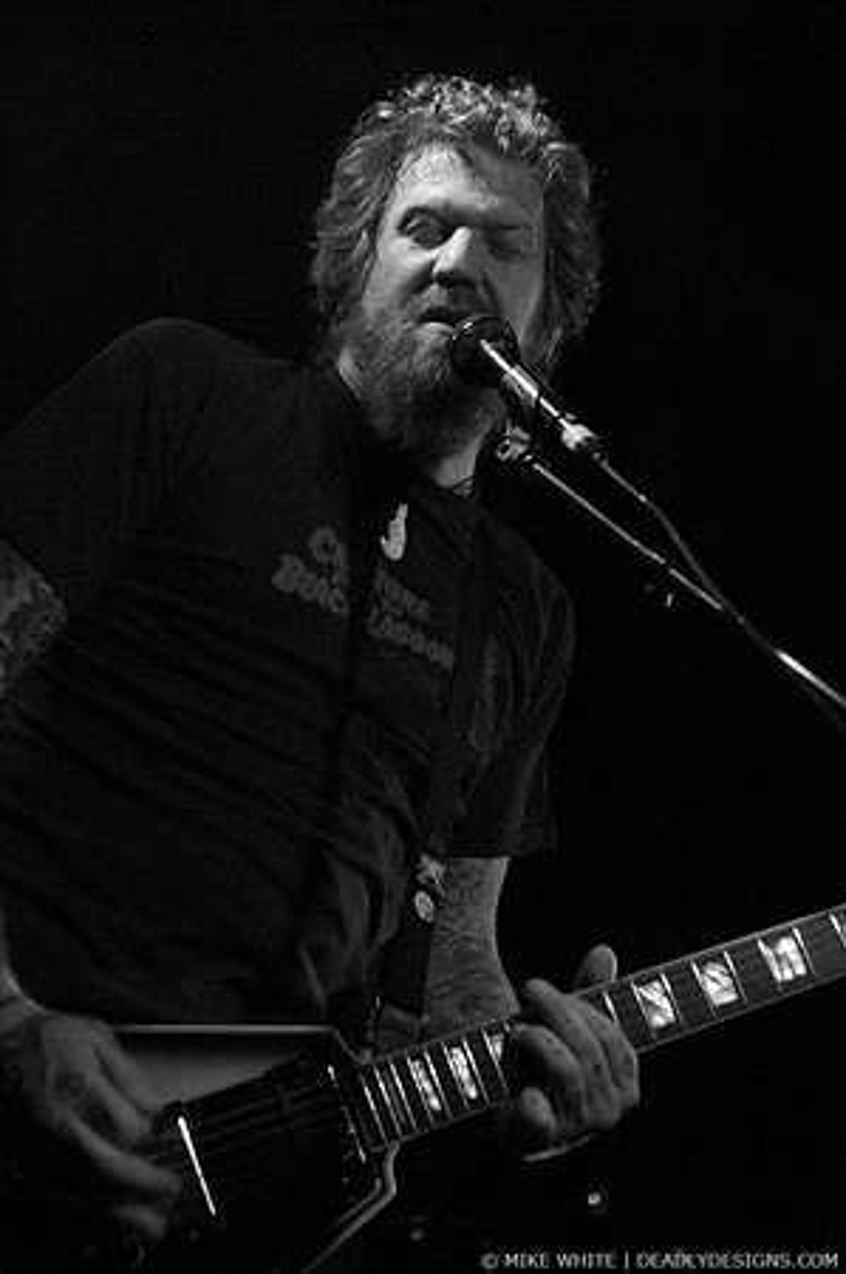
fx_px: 2544
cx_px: 423
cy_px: 637
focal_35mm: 72
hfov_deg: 18.9
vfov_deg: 28.1
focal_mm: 48
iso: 800
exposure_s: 1/100
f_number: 2.8
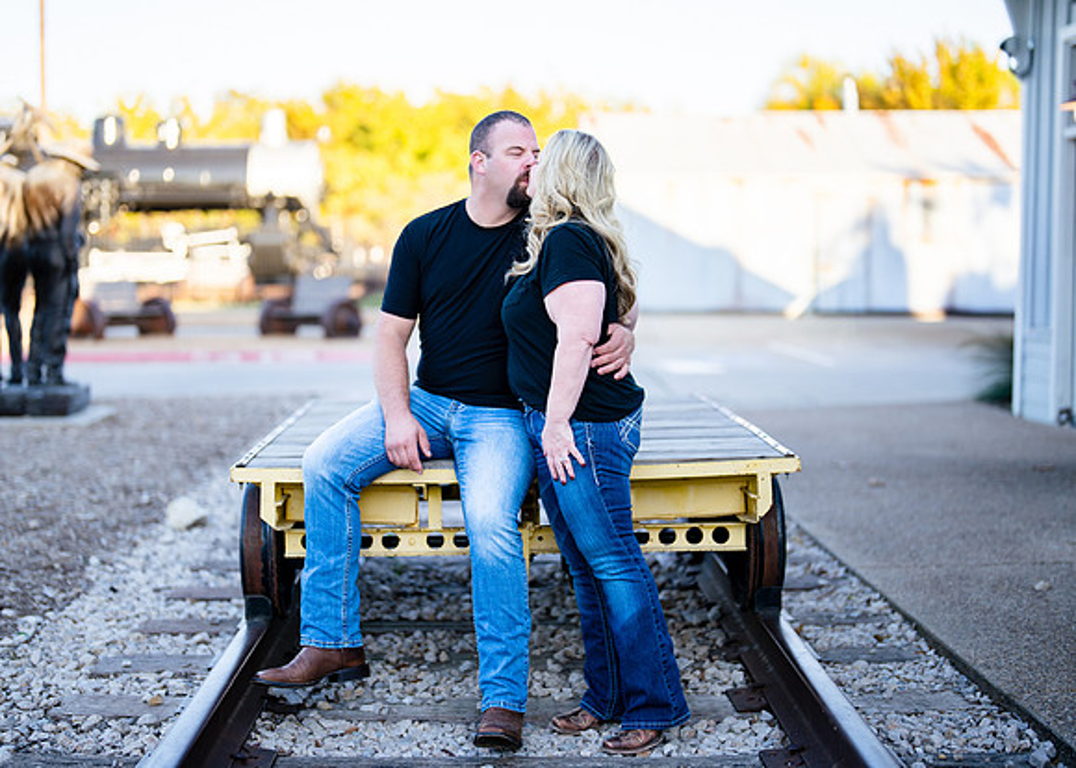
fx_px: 1701
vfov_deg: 25.4
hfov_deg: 35.1
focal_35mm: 56
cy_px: 374
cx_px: 498
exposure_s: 1/1250
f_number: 1.2
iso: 100
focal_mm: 50
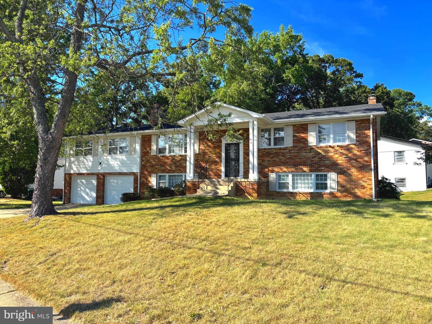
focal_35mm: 26
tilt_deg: +3.6
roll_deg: -1.6
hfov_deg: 67.3
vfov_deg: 53.1
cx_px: 216
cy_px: 162
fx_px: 324
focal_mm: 5.96
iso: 50
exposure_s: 1/1522
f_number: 1.6
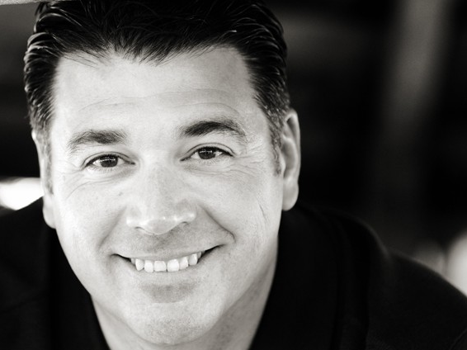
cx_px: 204
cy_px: 176
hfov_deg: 13.4
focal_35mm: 147
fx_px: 1982
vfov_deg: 10.1
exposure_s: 1/100
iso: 250
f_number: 2.8
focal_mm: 90
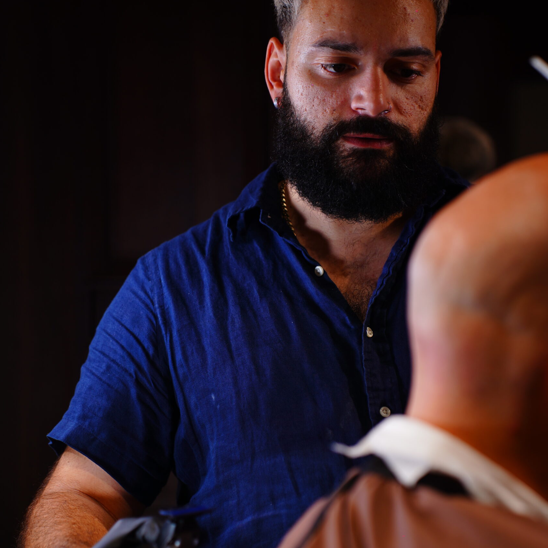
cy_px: 307
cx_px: 274
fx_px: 1702
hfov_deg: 18.3
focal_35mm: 95
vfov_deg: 18.3
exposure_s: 1/160
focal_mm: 74
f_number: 2.8
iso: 200
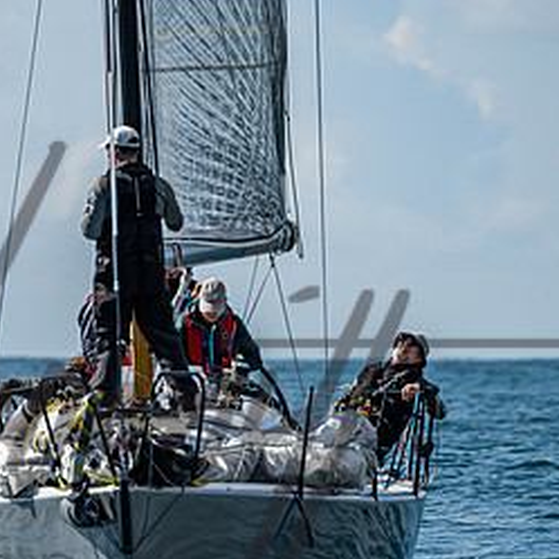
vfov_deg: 1.8
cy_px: 285
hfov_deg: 1.8
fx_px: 18124
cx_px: 198
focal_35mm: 992
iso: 400
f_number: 5.6
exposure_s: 1/3200
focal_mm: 400
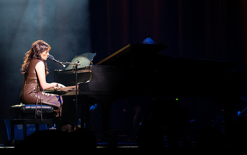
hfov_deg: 10.7
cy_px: 68
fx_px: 1323
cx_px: 115
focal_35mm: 196
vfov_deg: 6.7
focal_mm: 180
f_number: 2.8
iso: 2000
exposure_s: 1/200
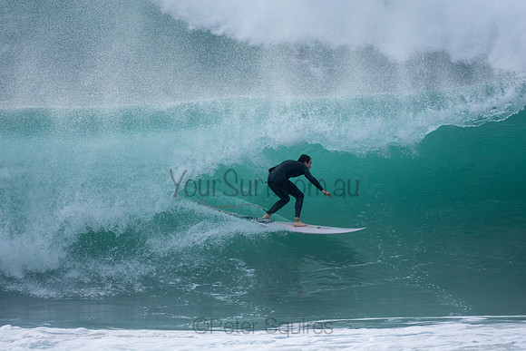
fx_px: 10960
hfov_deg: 2.7
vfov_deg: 1.8
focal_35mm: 750
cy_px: 176
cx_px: 263
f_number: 5.6
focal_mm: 500
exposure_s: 1/800
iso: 200
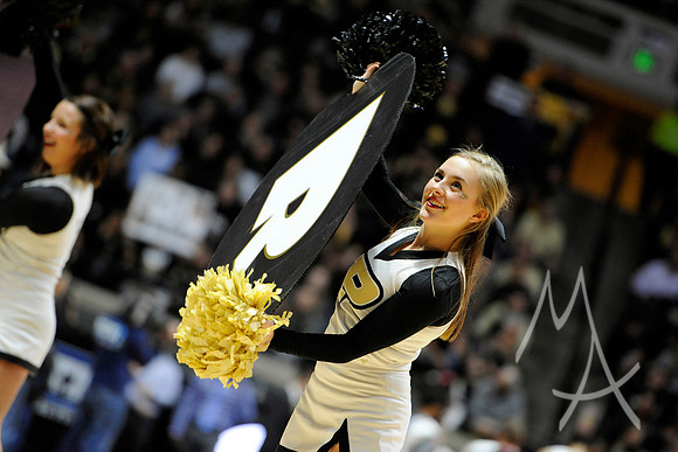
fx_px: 3767
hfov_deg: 10.3
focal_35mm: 200
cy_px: 226
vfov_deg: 6.9
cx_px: 339
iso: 4000
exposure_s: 1/1000
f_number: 3.2
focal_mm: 200
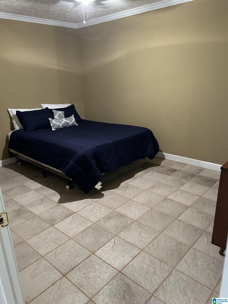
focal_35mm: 26
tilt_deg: -17.4
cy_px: 152
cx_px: 114
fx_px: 228
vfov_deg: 67.3
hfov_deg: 53.1
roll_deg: +2.5
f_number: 1.5
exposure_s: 1/30
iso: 500
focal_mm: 5.7
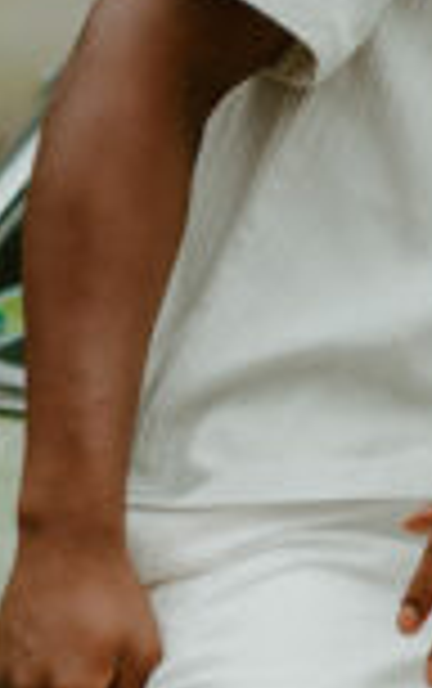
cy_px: 477
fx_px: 6406
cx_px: 1100
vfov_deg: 6.1
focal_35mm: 341
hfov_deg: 3.8
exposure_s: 1/320
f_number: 2.2
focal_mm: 50
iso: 200
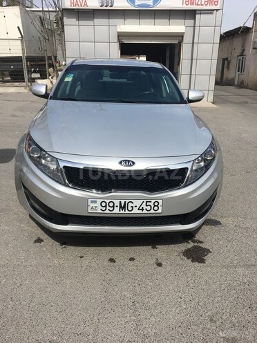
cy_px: 172
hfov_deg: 48.2
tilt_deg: -19.3
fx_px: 287
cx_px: 128
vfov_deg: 61.7
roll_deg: -0.3
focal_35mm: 29
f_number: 2.2
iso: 25
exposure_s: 1/2079
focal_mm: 4.15
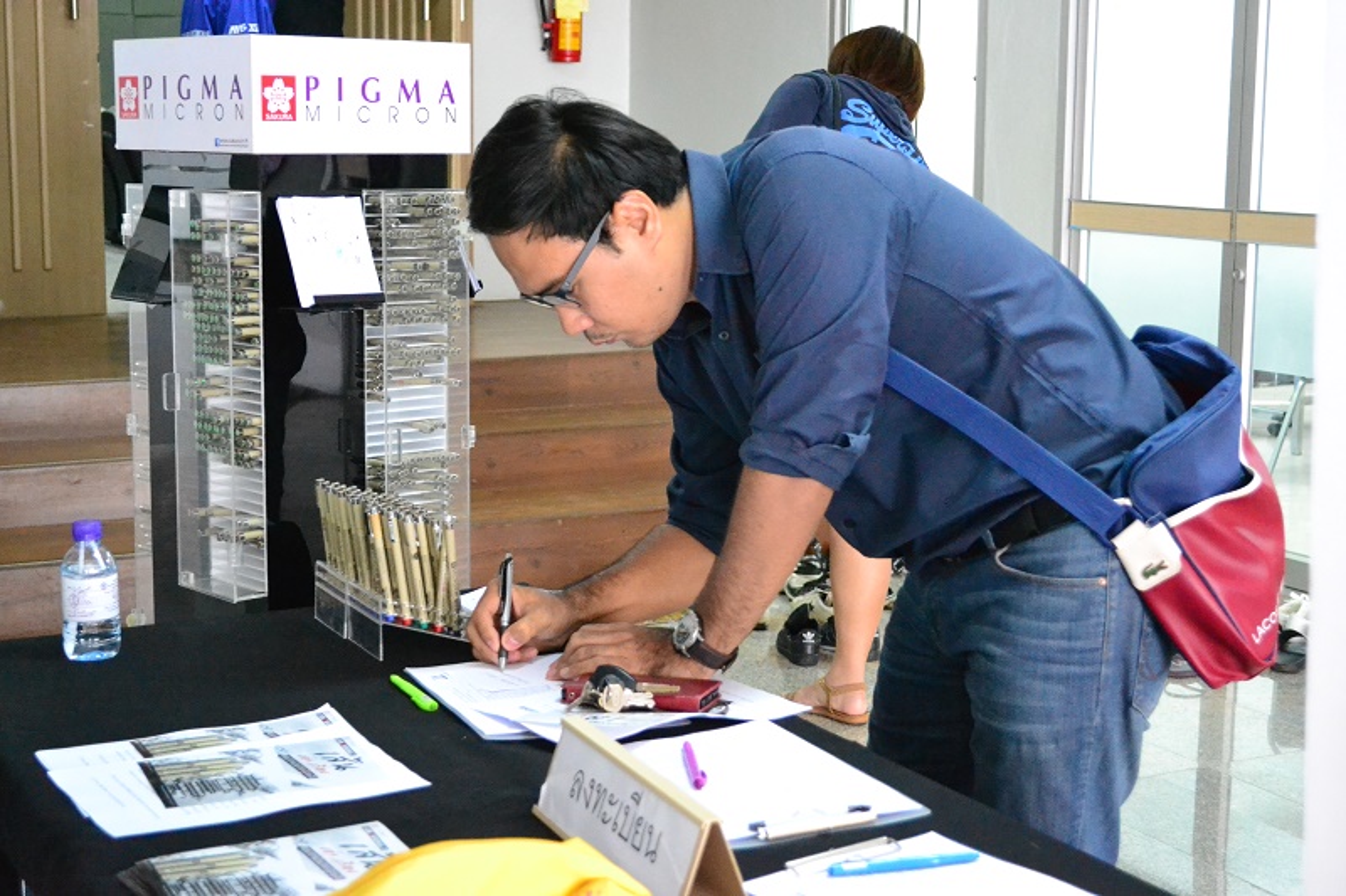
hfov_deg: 36.9
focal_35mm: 54
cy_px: 448
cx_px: 673
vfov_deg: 25.0
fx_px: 2018
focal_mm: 36
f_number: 5
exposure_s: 1/50
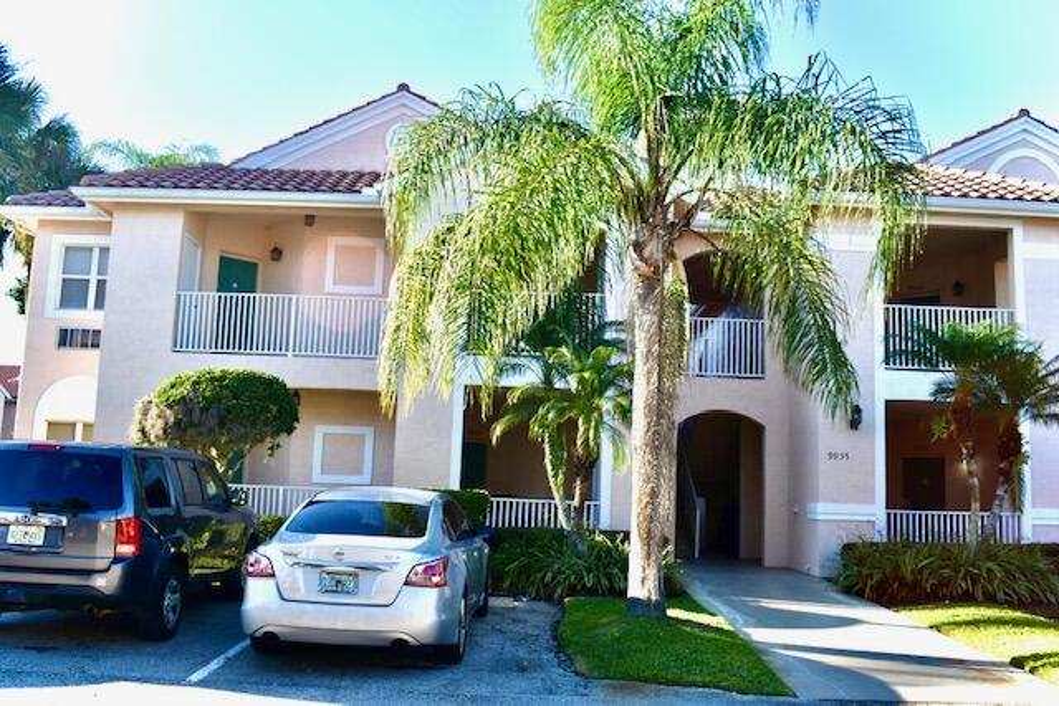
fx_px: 1015
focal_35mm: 34
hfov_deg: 55.1
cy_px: 353
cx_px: 530
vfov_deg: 38.4
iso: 200
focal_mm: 23
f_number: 7.1
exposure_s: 1/250
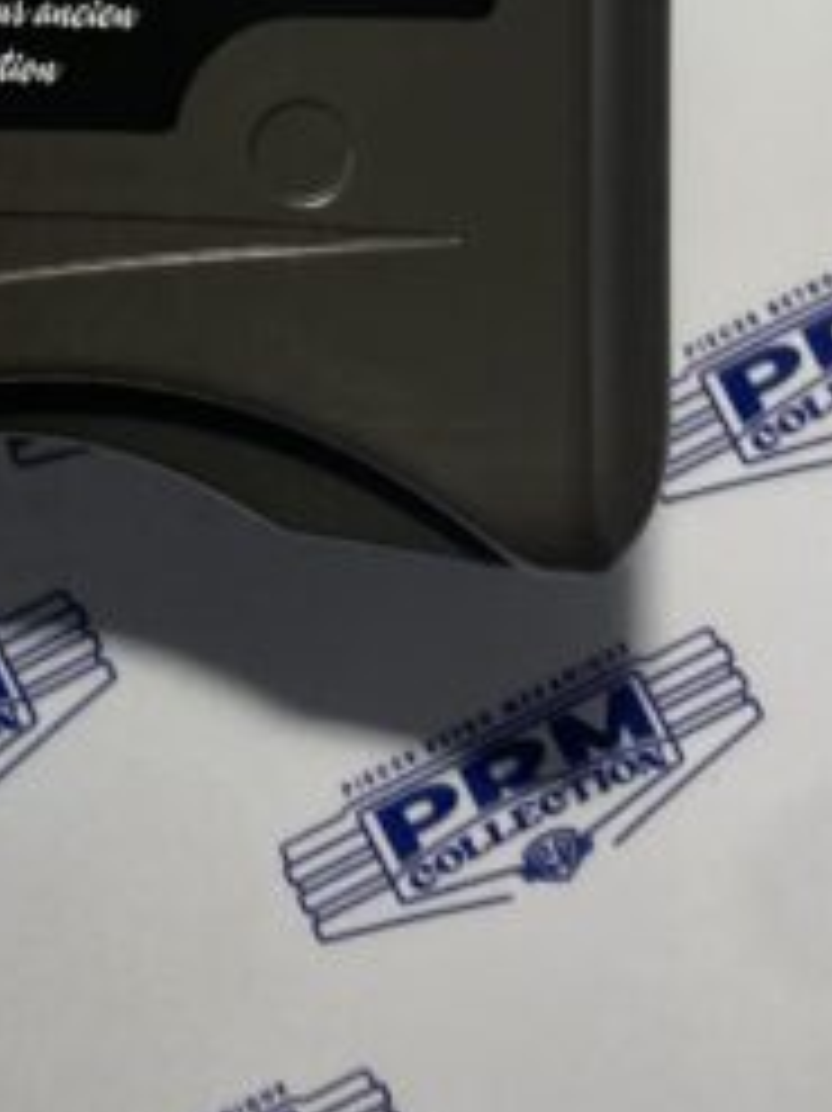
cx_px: -126
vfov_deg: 15.4
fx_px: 3464
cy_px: -941
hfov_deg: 13.4
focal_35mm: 108
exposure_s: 1/155
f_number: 1.8
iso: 32
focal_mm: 4.25
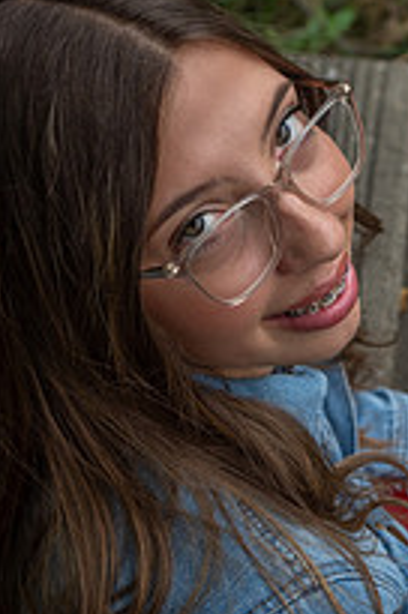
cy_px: 368
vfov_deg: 21.2
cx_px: 380
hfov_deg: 14.0
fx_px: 1637
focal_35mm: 96
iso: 200
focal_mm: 21
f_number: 2.8
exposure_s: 1/400
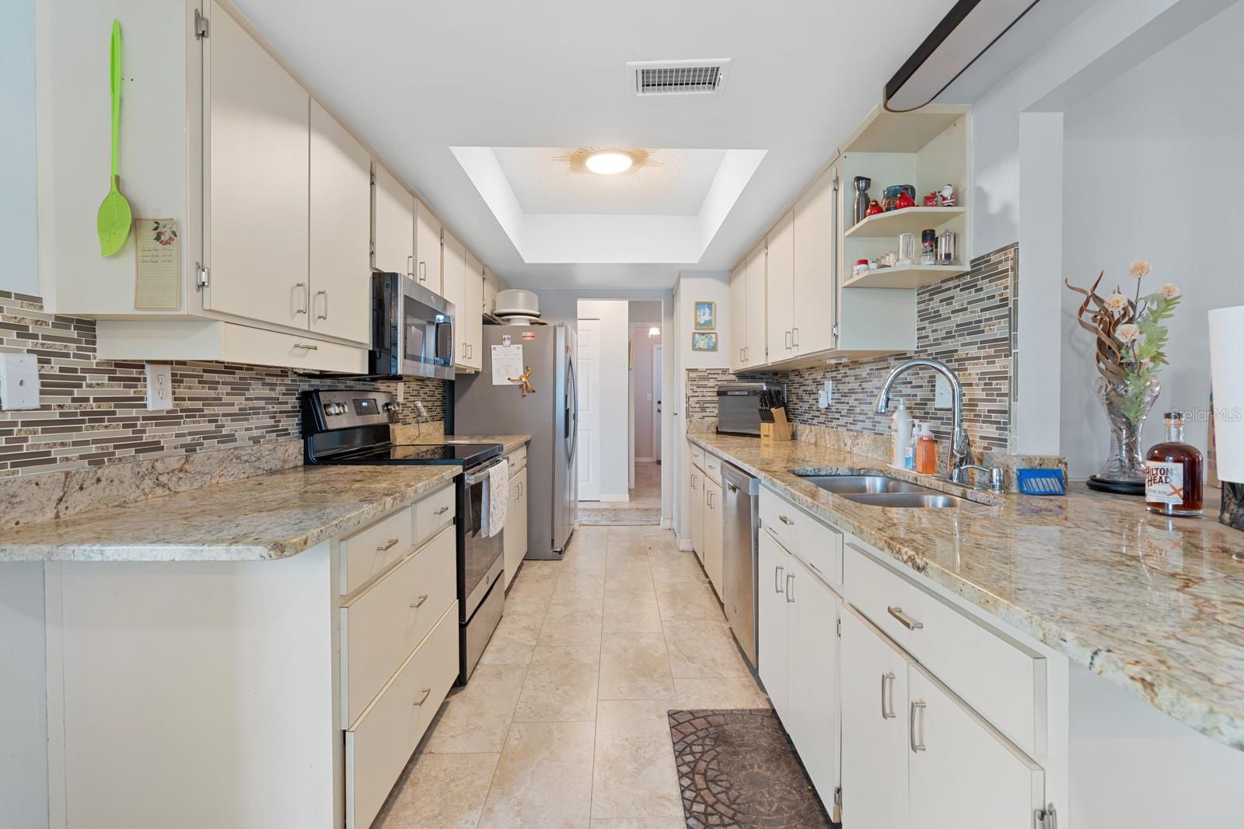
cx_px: 622
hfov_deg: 96.7
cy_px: 414
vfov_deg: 73.8
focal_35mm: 16
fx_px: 553
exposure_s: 4
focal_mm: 16
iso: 200
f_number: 8
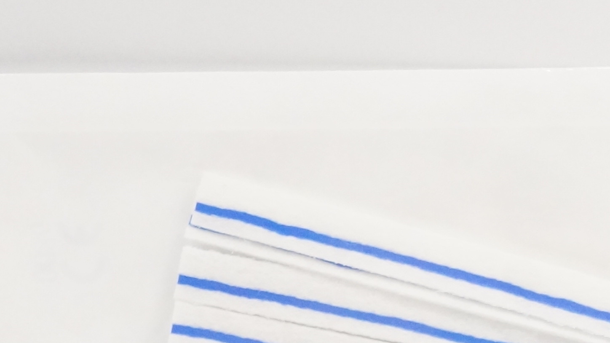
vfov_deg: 6.8
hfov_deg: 12.0
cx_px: 714
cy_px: 474
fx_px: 2843
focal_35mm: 176
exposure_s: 1/250
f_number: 8
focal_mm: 33
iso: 3200
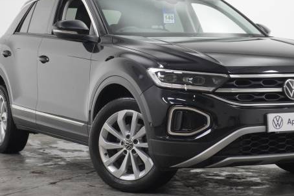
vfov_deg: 14.7
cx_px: 176
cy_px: 71
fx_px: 759
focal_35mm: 93
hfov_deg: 21.9
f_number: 5.6
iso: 5000
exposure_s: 1/200
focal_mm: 44
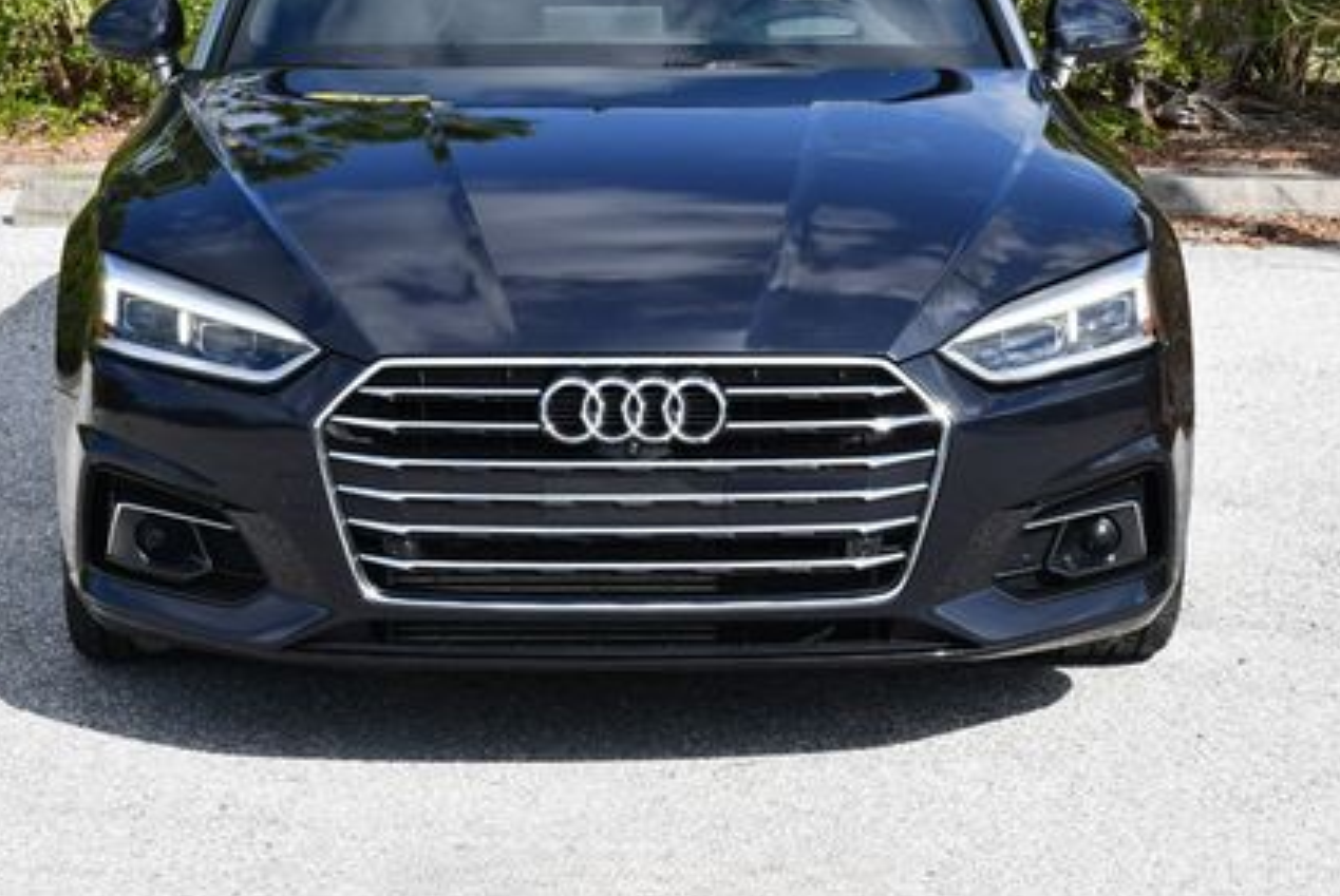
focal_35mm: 103
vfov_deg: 13.3
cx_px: 586
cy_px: 269
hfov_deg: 19.8
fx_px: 3838
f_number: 8
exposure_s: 1/250
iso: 160
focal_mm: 34
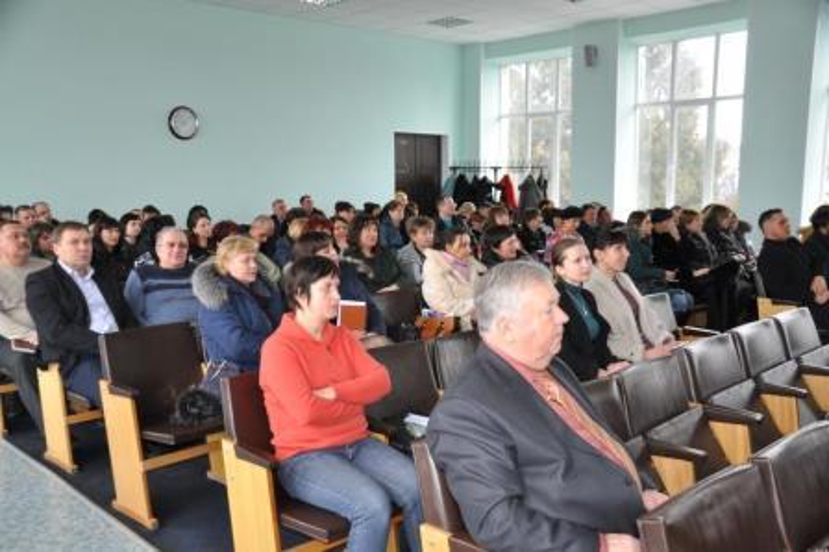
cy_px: 276
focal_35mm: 33
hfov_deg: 57.3
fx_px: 759
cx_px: 414
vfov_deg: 39.9
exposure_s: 1/80
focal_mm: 22
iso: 800
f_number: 3.8
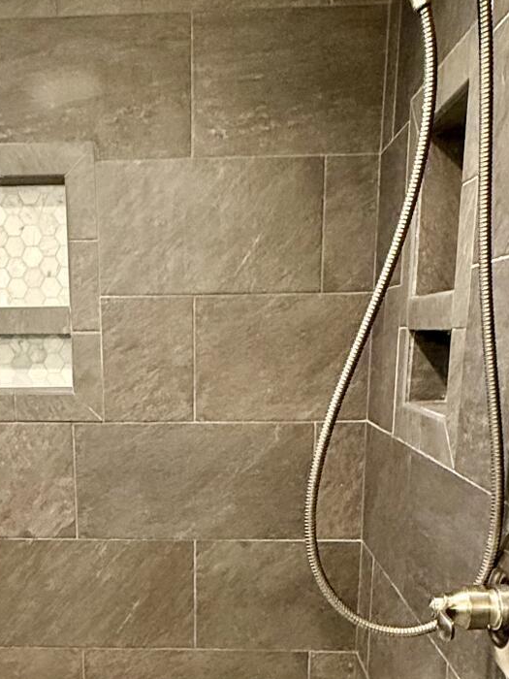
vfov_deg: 44.8
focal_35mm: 40
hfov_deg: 35.6
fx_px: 784
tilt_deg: -13.8
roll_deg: +0.5
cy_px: 528
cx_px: 170
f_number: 2.2
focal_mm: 2.22
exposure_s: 1/60
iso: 500
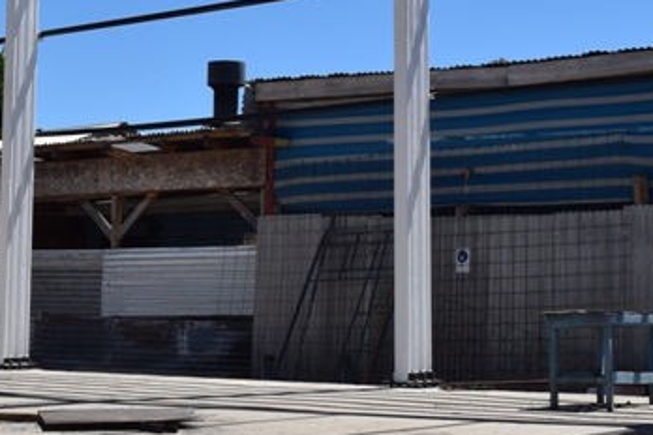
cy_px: 44
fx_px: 1690
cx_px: 409
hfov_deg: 21.8
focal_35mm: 93
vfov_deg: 14.5
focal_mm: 27
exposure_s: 1/500
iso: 200
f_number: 11
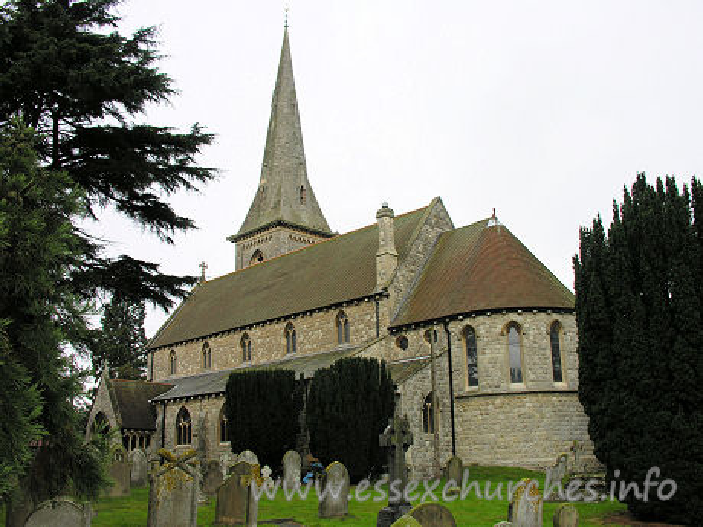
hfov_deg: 52.6
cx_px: 352
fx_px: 711
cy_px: 264
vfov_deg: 40.7
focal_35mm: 35
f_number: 4.5
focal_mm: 8.9
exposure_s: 1/120
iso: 50
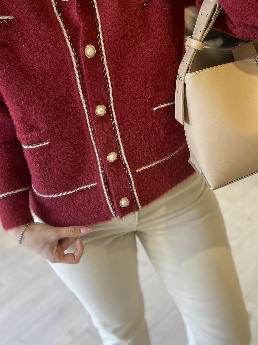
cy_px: 152
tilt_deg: -50.5
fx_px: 457
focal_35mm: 46
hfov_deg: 31.5
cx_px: 134
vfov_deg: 41.2
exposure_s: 1/100
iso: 64
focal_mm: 5.1
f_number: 1.6
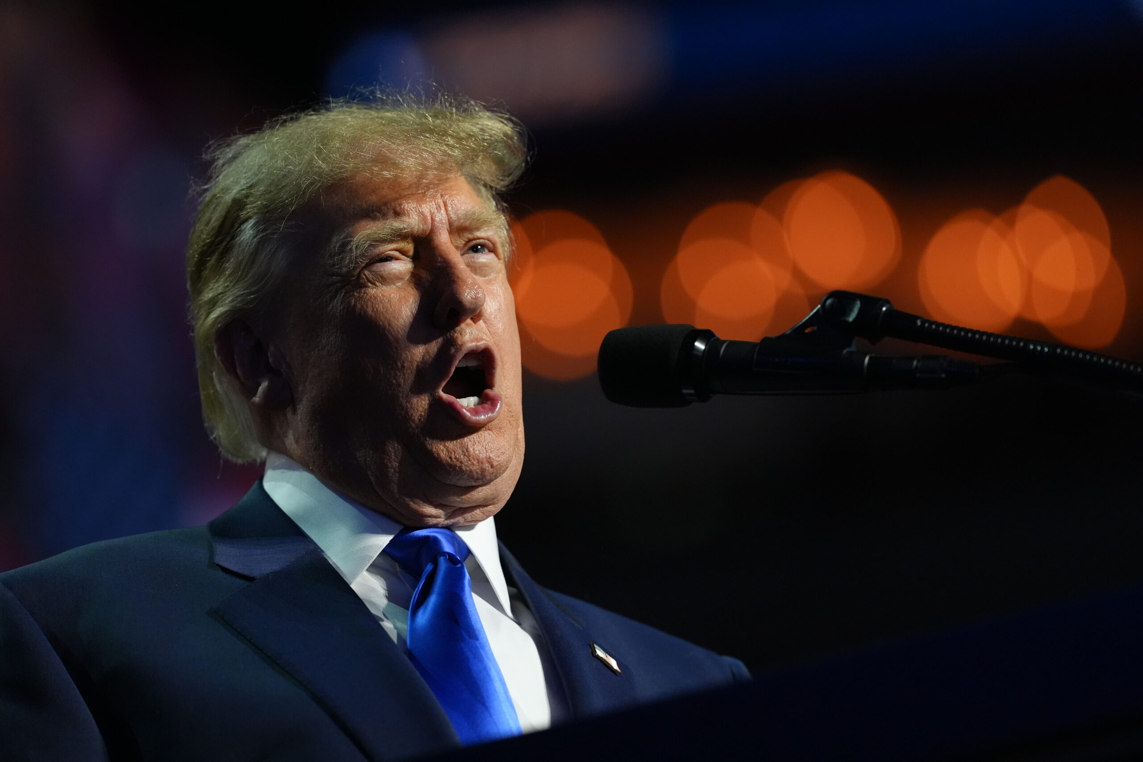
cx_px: 572
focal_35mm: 300
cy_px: 381
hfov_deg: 6.9
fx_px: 9525
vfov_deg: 4.6
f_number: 3.5
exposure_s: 1/320
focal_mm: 300
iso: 4000
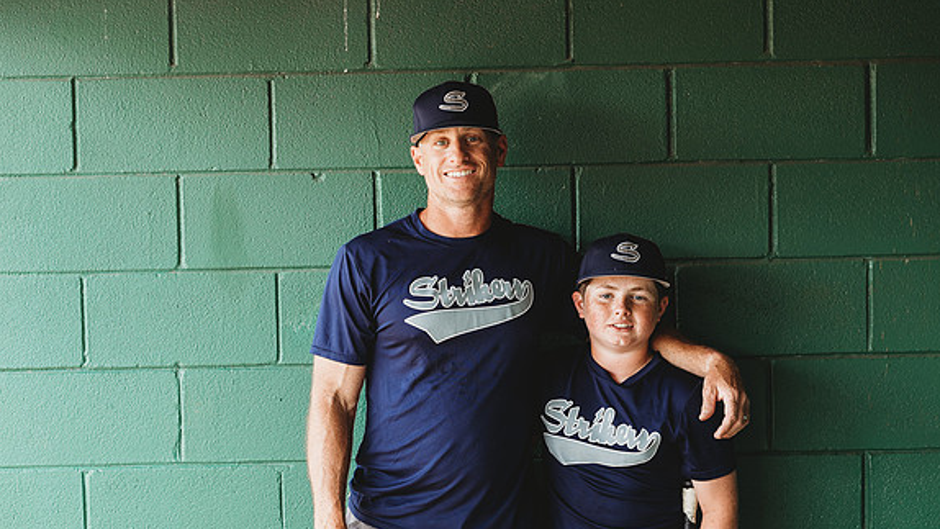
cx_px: 470
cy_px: 310
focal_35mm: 90
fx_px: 2243
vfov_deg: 13.4
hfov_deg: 23.7
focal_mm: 85
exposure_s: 1/80
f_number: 2.8
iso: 100
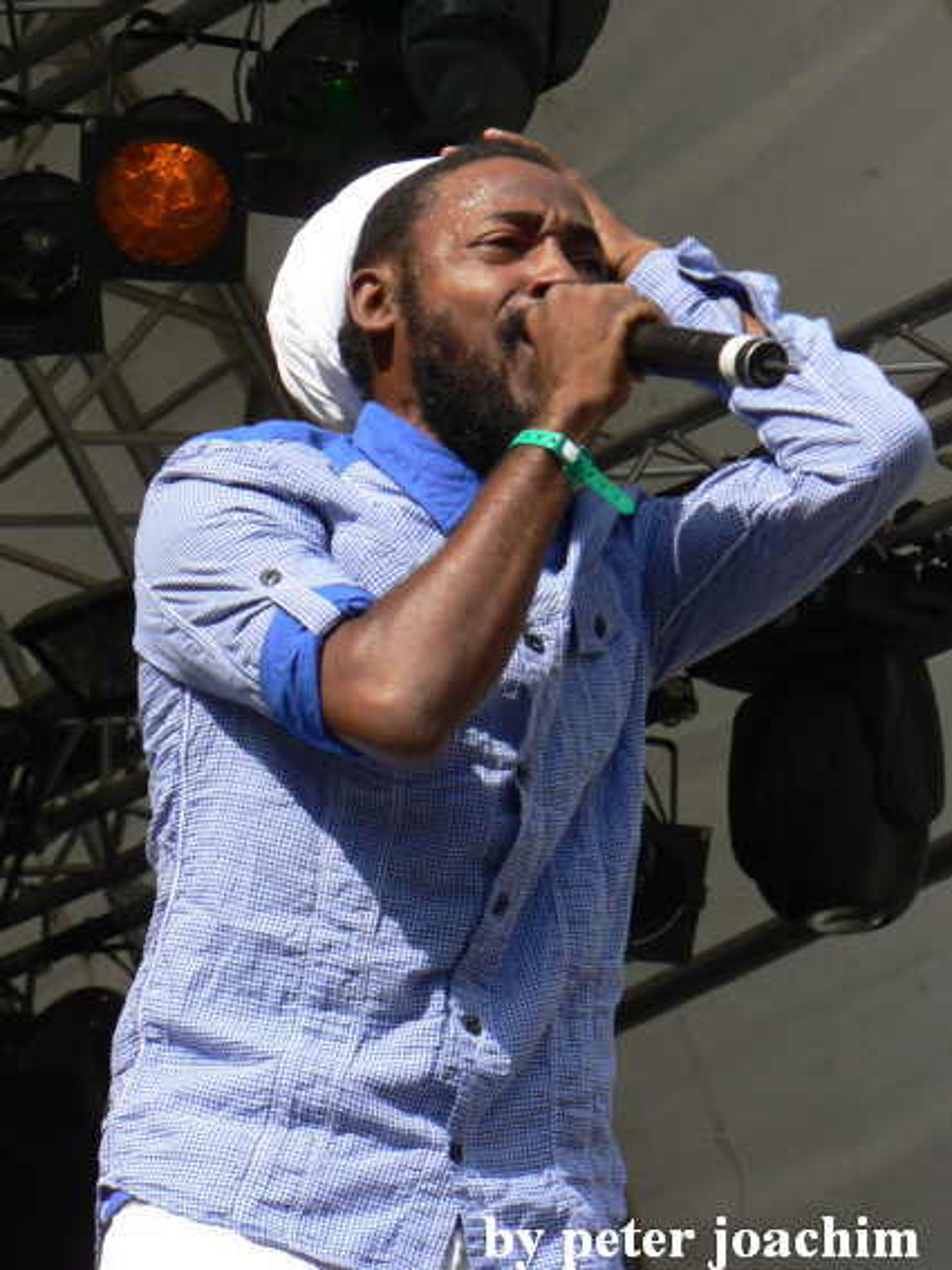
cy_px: 635
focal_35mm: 177
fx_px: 6493
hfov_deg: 8.4
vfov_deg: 11.2
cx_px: 476
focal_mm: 30.4
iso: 64
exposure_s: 1/320
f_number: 4
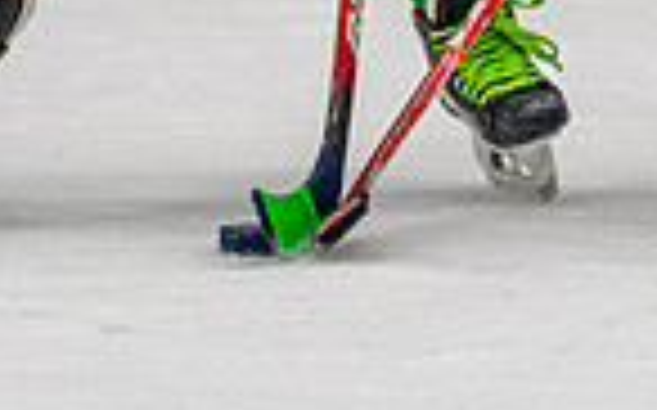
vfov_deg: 1.5
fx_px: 15530
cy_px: -512
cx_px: 283
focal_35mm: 868
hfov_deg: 2.4
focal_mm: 160
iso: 1000
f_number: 2.8
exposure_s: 1/1250
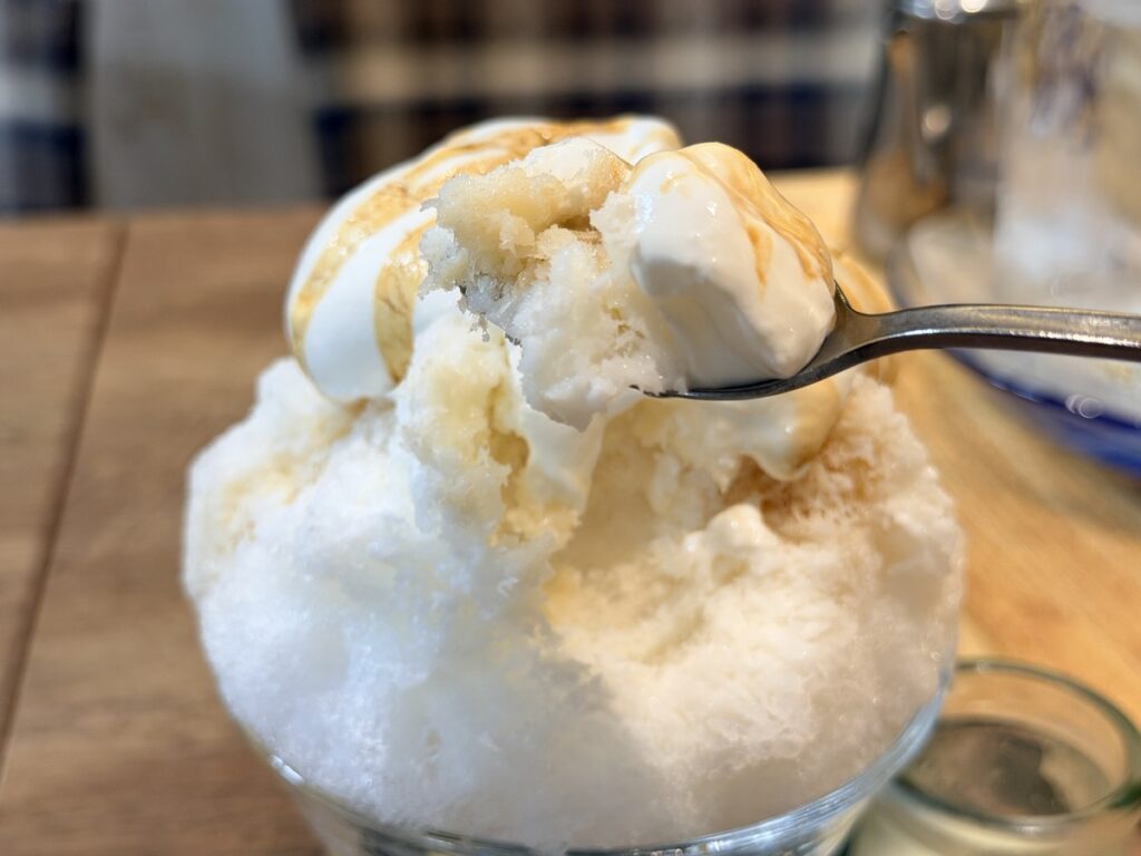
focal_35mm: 48
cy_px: 428
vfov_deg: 30.3
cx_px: 570
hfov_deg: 39.7
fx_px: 1582
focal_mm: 6.76
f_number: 1.78
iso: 50
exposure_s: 1/60
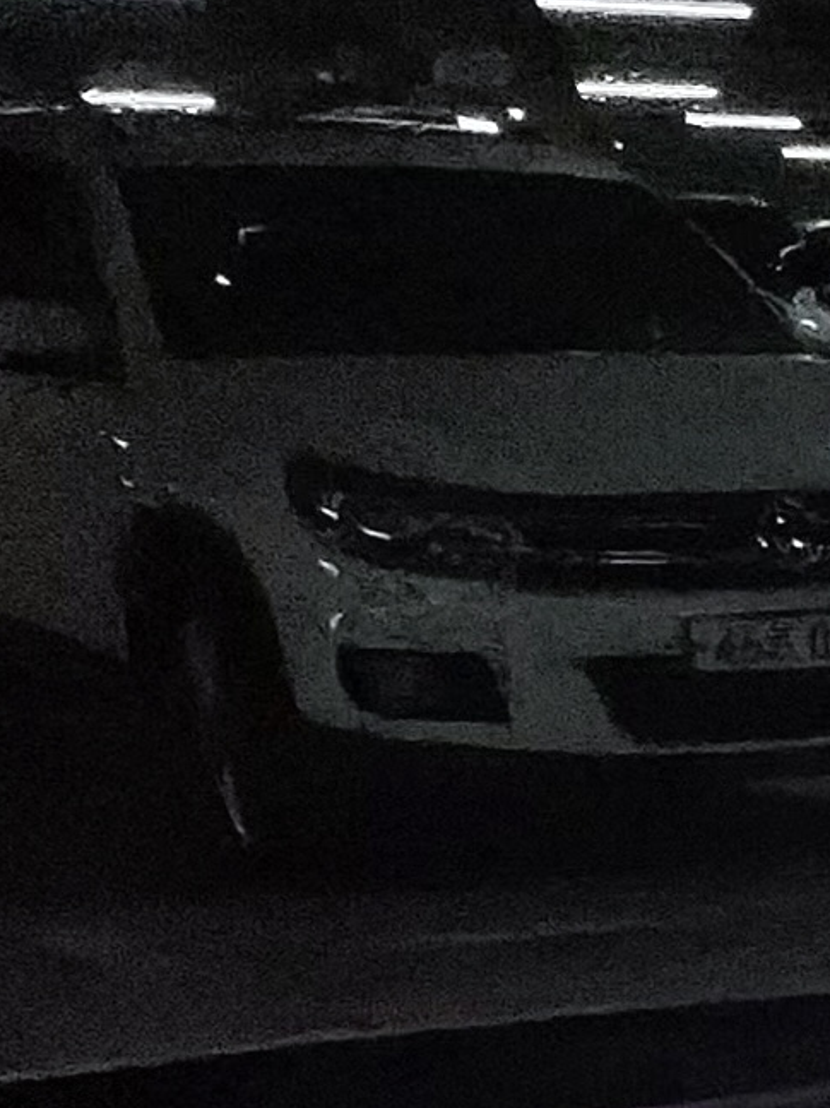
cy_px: 1290
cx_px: 2019
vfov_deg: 22.4
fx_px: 2590
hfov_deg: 13.3
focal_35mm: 81
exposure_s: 1/59.9
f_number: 2.2
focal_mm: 2.24
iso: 464
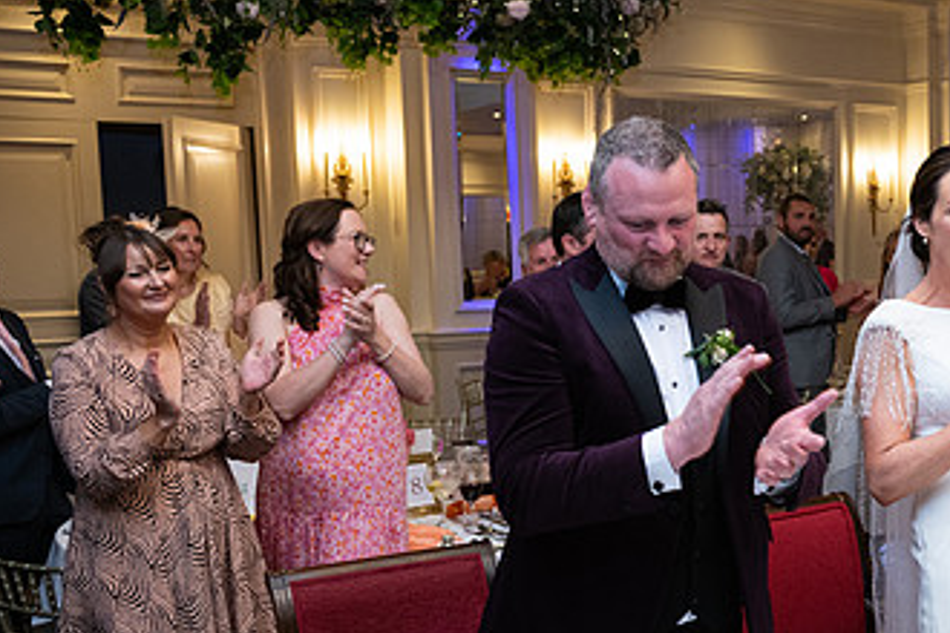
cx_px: 797
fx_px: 1346
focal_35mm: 51
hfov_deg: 37.1
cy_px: 410
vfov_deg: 26.4
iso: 800
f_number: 3.5
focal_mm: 29
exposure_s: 1/160
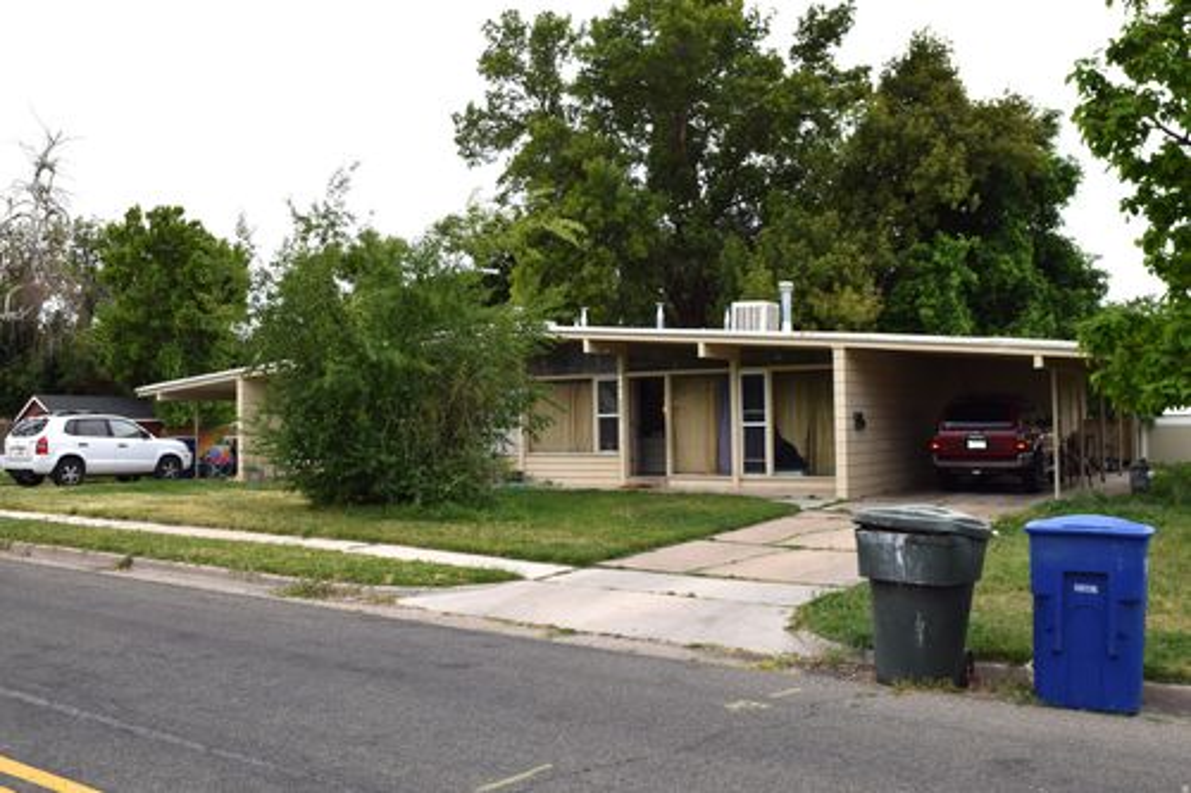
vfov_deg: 38.3
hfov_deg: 55.1
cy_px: 396
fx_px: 1141
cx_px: 596
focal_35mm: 34
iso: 100
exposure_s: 1/200
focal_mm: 23
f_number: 9
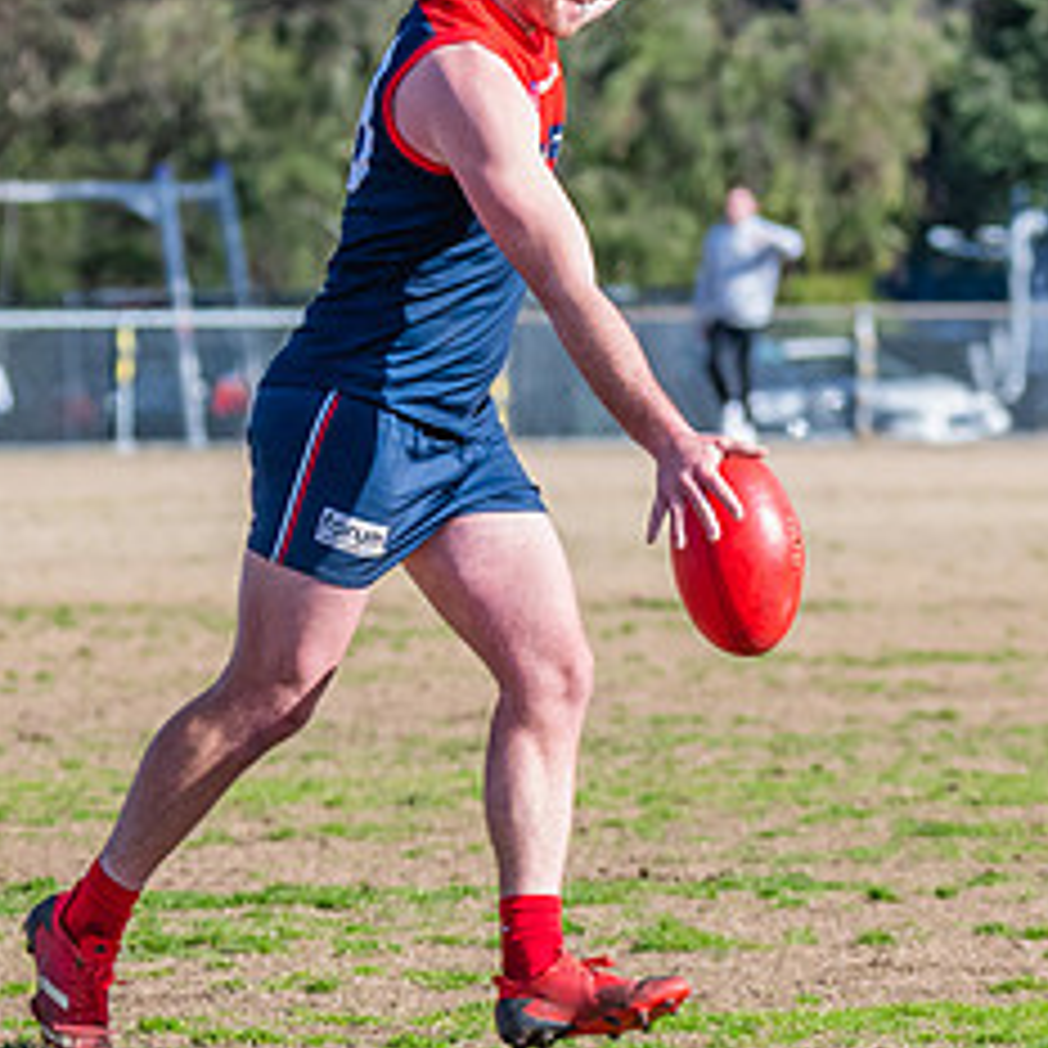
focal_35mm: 606
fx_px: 20757
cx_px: 516
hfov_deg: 2.9
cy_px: 419
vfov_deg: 2.9
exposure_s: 1/1600
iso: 800
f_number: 8
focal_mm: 200
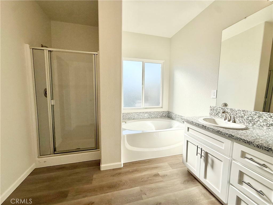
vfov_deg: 85.7
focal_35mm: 14
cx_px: 136
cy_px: 102
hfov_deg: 102.1
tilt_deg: -4.9
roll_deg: -0.4
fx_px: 110
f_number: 2.2
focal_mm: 2.22
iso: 50
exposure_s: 1/1068
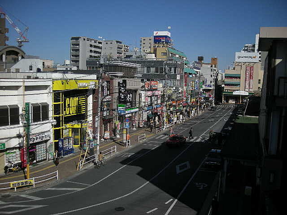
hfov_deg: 52.6
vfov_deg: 40.7
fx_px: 290
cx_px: 144
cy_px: 108
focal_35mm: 35
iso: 50
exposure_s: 1/532
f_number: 5.7
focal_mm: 5.7
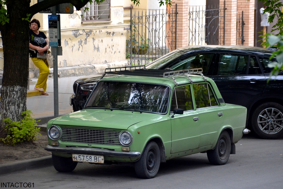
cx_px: 142
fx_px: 1829
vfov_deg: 5.9
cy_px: 94
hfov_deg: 8.9
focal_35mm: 232
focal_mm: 155
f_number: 5.6
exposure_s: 1/500
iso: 1400
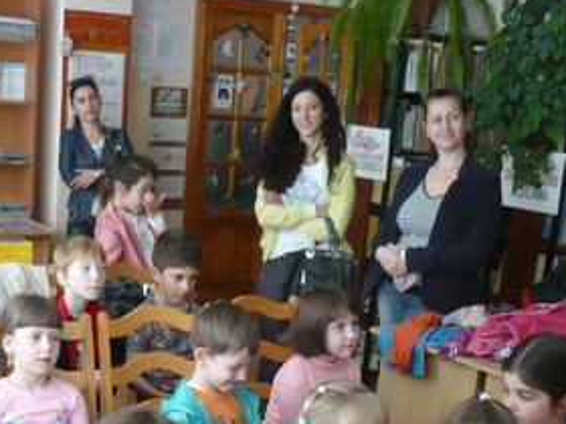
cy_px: 355
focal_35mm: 60
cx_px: 154
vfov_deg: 23.9
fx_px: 981
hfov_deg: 31.7
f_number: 2.8
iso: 200
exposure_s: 1/30
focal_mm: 5.8
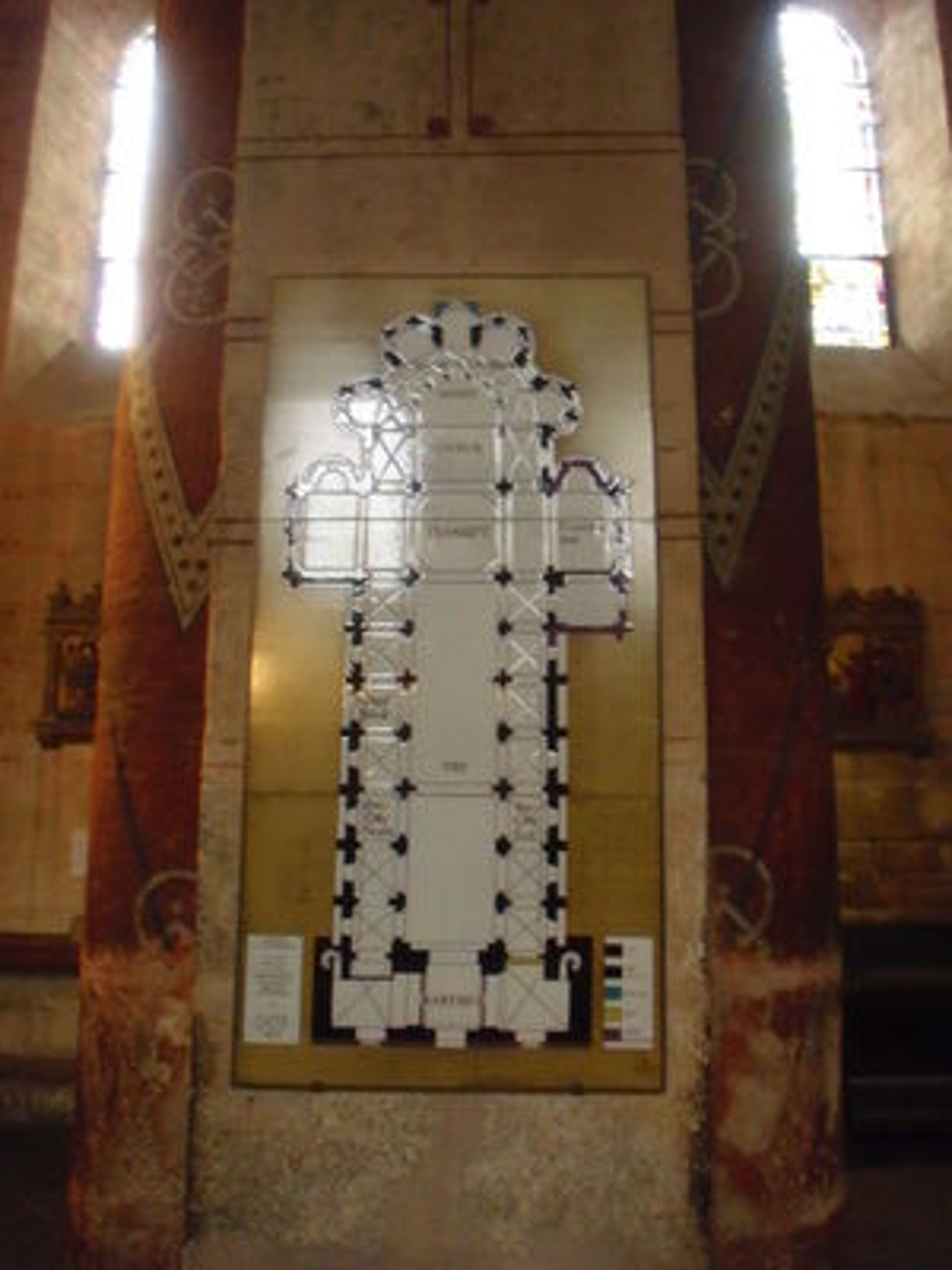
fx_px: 1027
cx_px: 476
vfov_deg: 63.4
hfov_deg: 49.7
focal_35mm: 28
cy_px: 635
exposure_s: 1/5
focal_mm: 4.65
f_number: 2.6
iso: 400
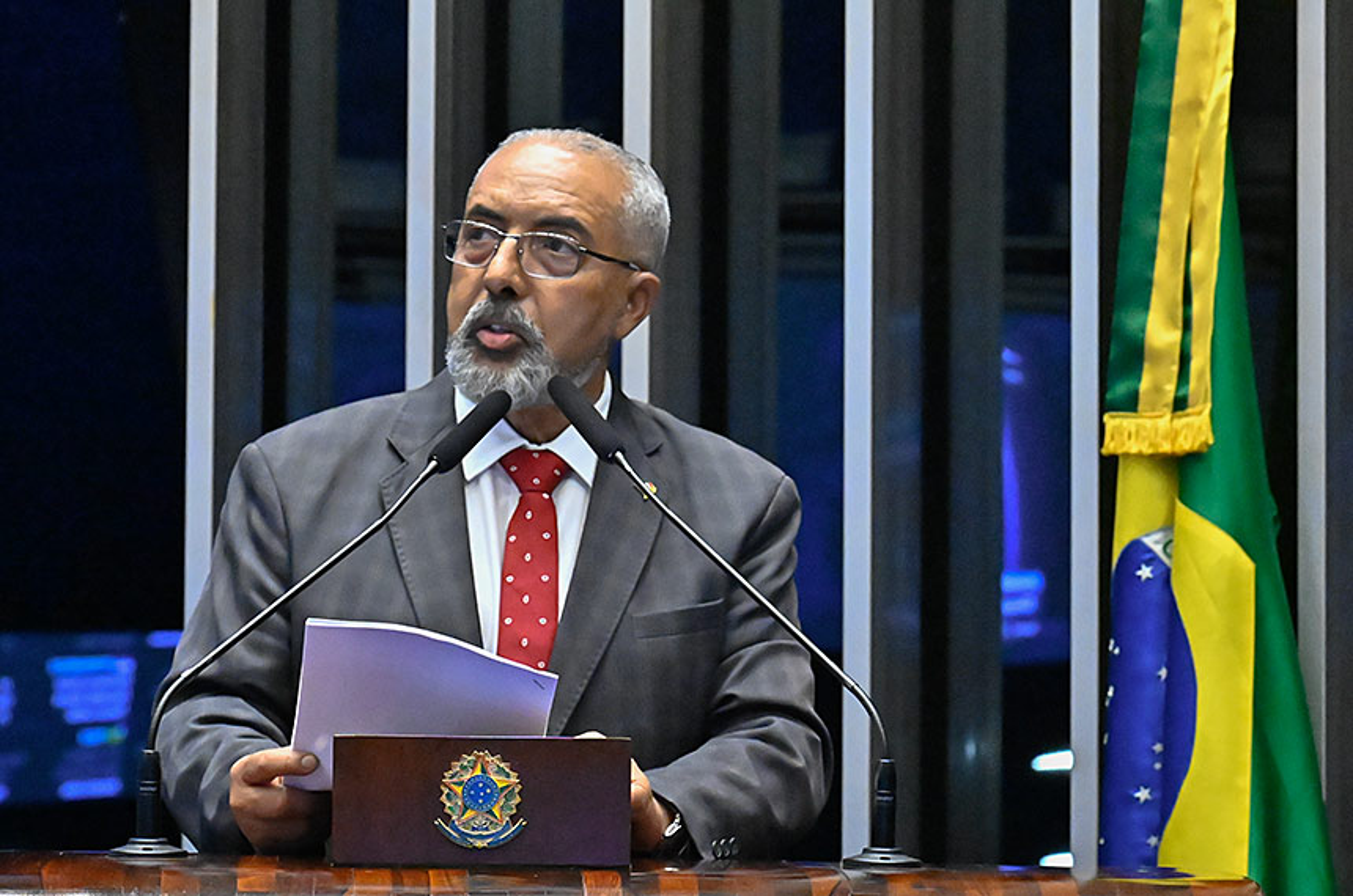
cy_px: 448
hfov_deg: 15.9
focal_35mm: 129
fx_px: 4839
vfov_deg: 10.6
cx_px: 676
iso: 6400
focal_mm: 86
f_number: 5.6
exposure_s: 1/125
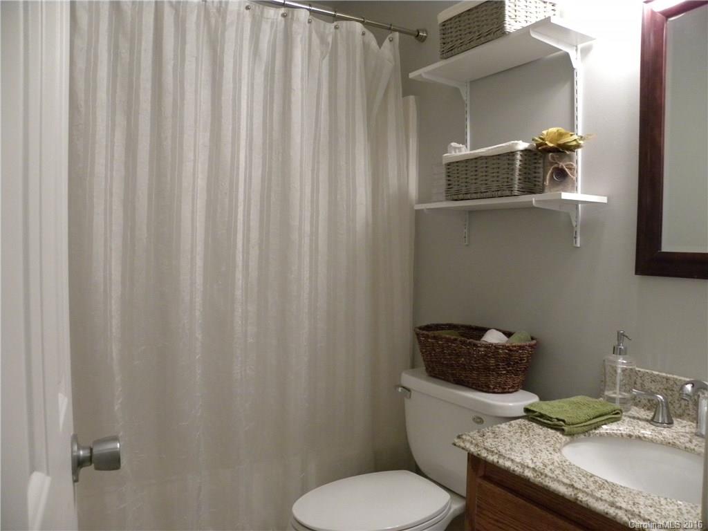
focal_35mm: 26
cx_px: 354
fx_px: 532
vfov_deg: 53.1
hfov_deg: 67.3
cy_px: 266
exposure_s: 1/66.3
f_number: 2.8
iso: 400
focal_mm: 4.6
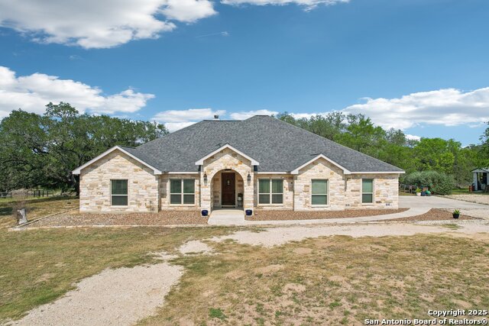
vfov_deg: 57.3
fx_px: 299
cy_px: 163
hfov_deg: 78.6
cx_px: 244
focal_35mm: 22
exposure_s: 1/3000
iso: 100
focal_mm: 8.4
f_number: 2.8
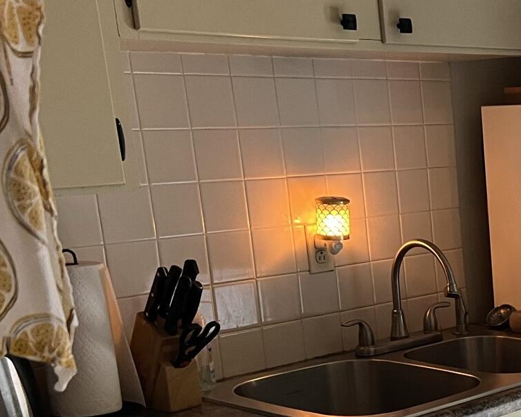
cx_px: 658
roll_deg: +2.0
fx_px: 1064
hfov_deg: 24.4
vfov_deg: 21.6
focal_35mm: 69
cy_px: 393
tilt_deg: -15.1
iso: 160
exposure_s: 1/60
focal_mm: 5.7
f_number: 1.5
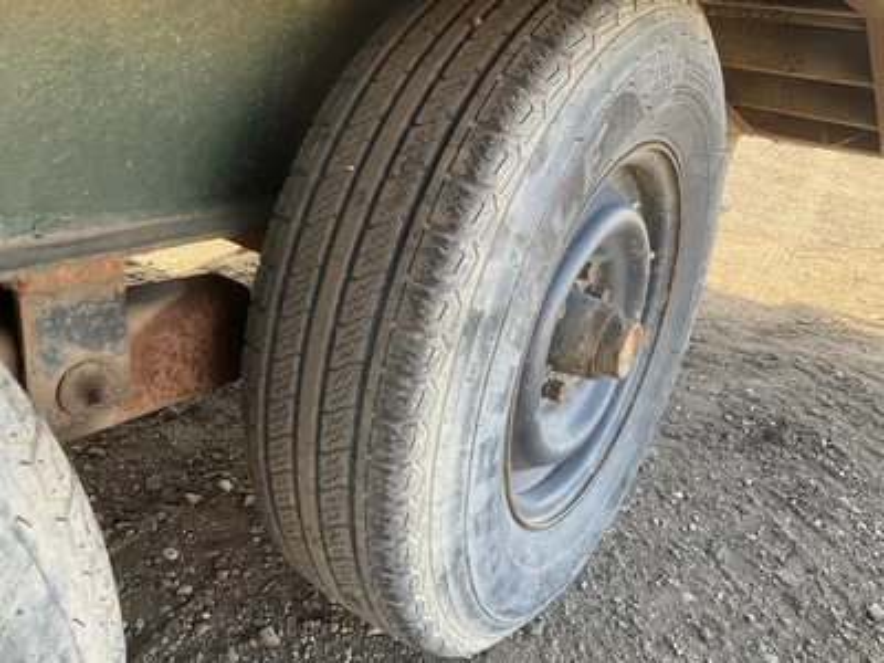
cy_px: 332
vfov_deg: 48.2
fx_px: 741
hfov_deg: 61.7
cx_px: 442
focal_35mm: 29
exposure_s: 1/122
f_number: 1.8
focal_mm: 3
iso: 50
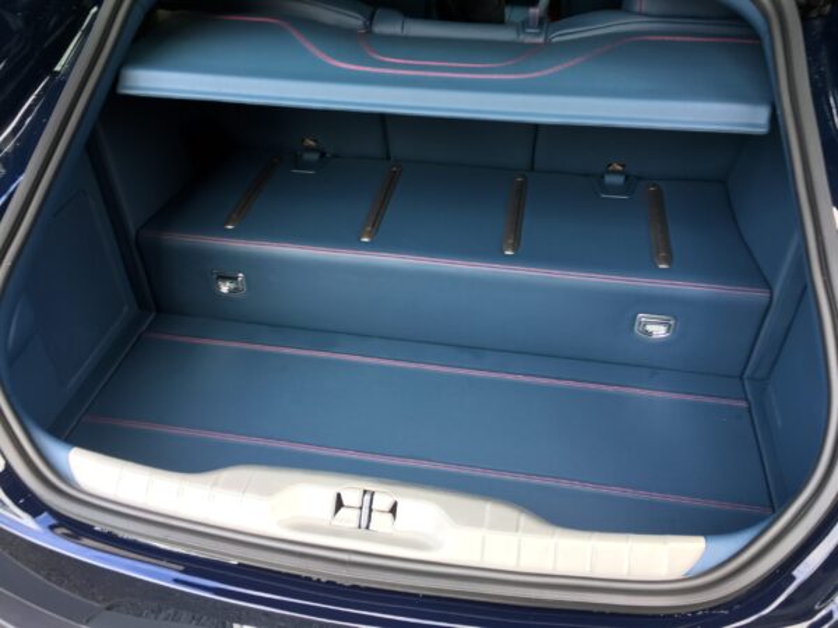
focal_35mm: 29
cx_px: 419
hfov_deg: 61.7
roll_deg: -1.6
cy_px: 314
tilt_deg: -36.5
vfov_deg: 48.2
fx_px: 702
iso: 25
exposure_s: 1/40
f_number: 2.2
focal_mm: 4.15
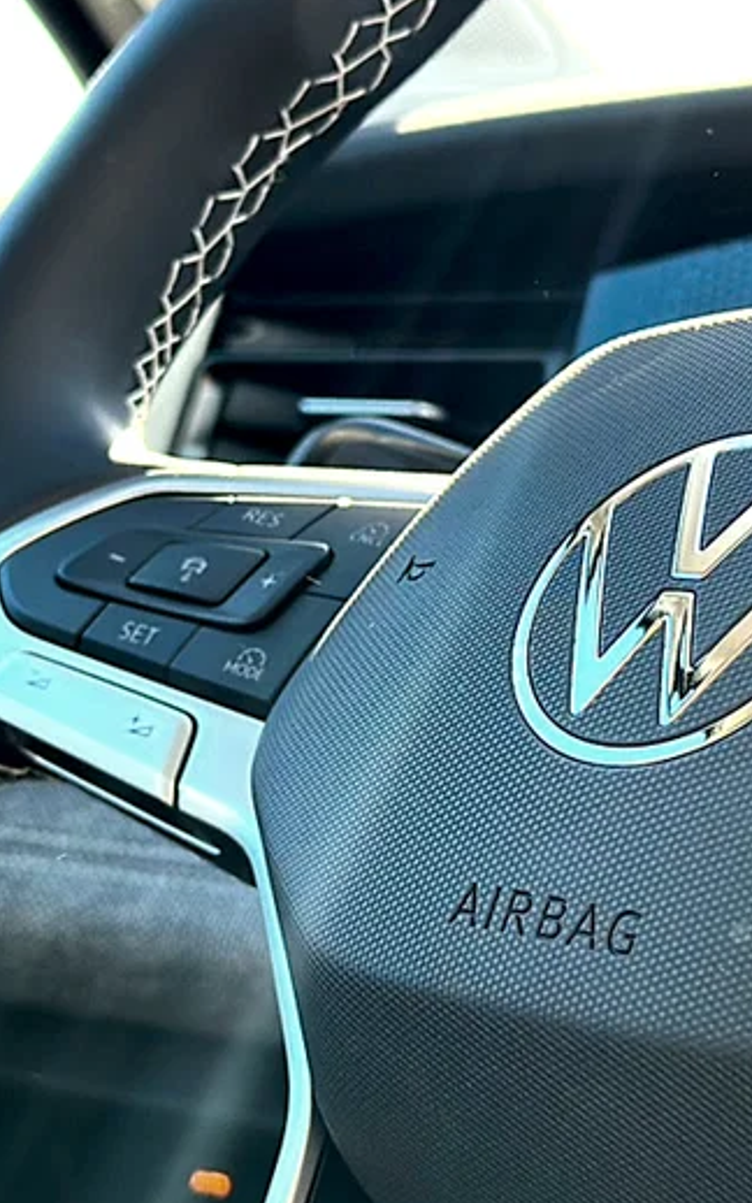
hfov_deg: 17.8
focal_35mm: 73
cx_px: 566
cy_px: 603
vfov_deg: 28.2
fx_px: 2392
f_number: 1.78
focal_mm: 6.86
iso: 80
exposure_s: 1/310
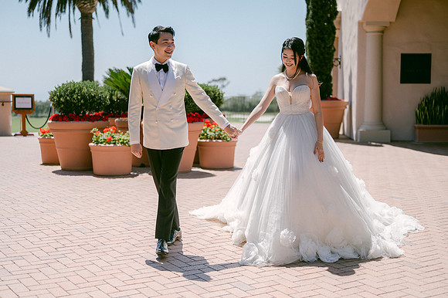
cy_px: 149
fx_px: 655
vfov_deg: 25.6
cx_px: 217
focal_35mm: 53
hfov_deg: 37.7
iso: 100
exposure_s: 1/6400
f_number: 1.8
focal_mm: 50
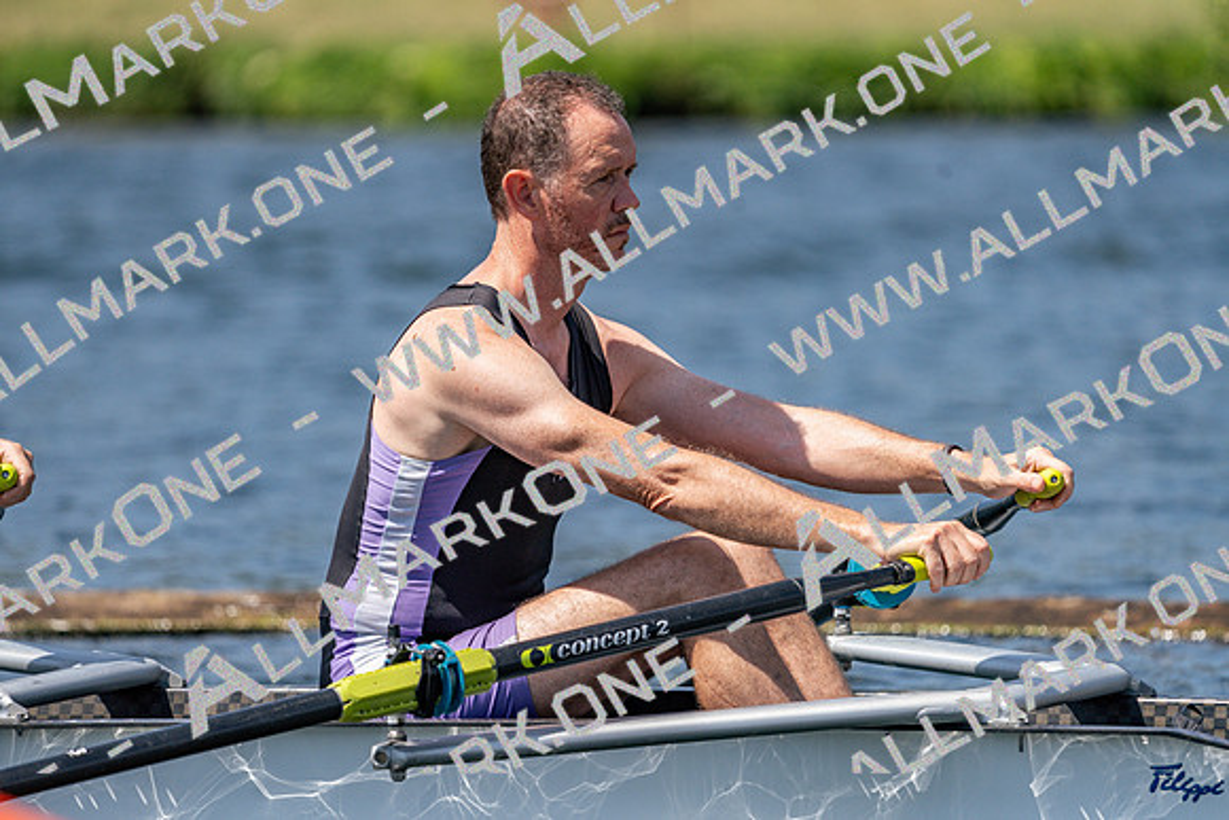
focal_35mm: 452
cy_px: 410
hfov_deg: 4.6
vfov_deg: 3.0
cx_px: 614
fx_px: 15434
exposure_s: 1/2000
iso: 250
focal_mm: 452
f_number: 6.3
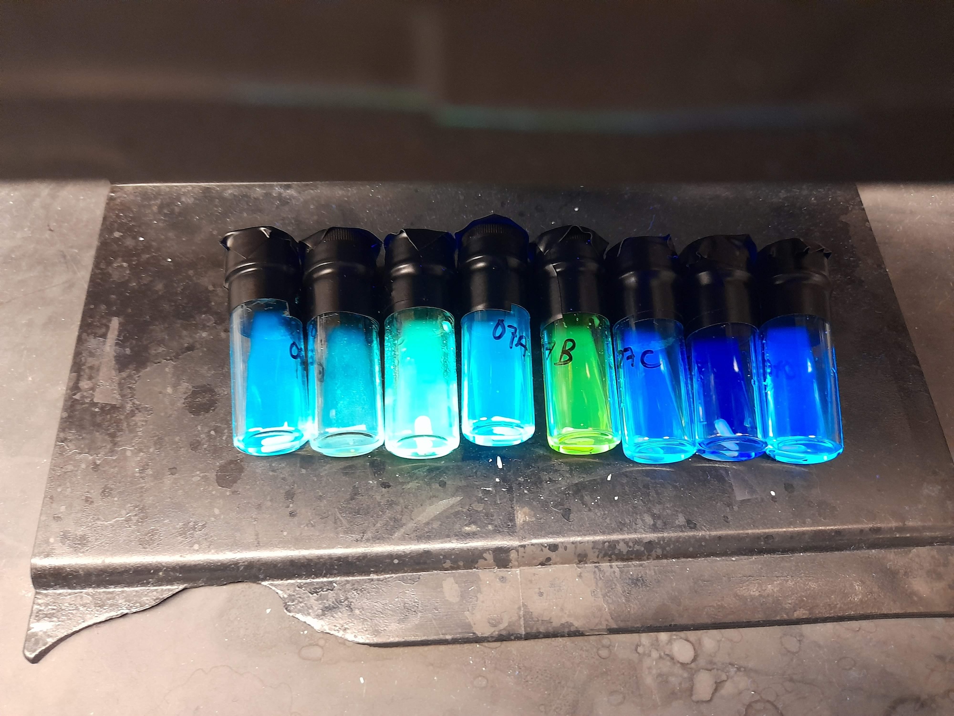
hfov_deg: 69.4
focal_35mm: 25
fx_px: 689
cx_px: 477
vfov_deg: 54.9
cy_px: 358
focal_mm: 4.6
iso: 400
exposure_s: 1/24
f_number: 2
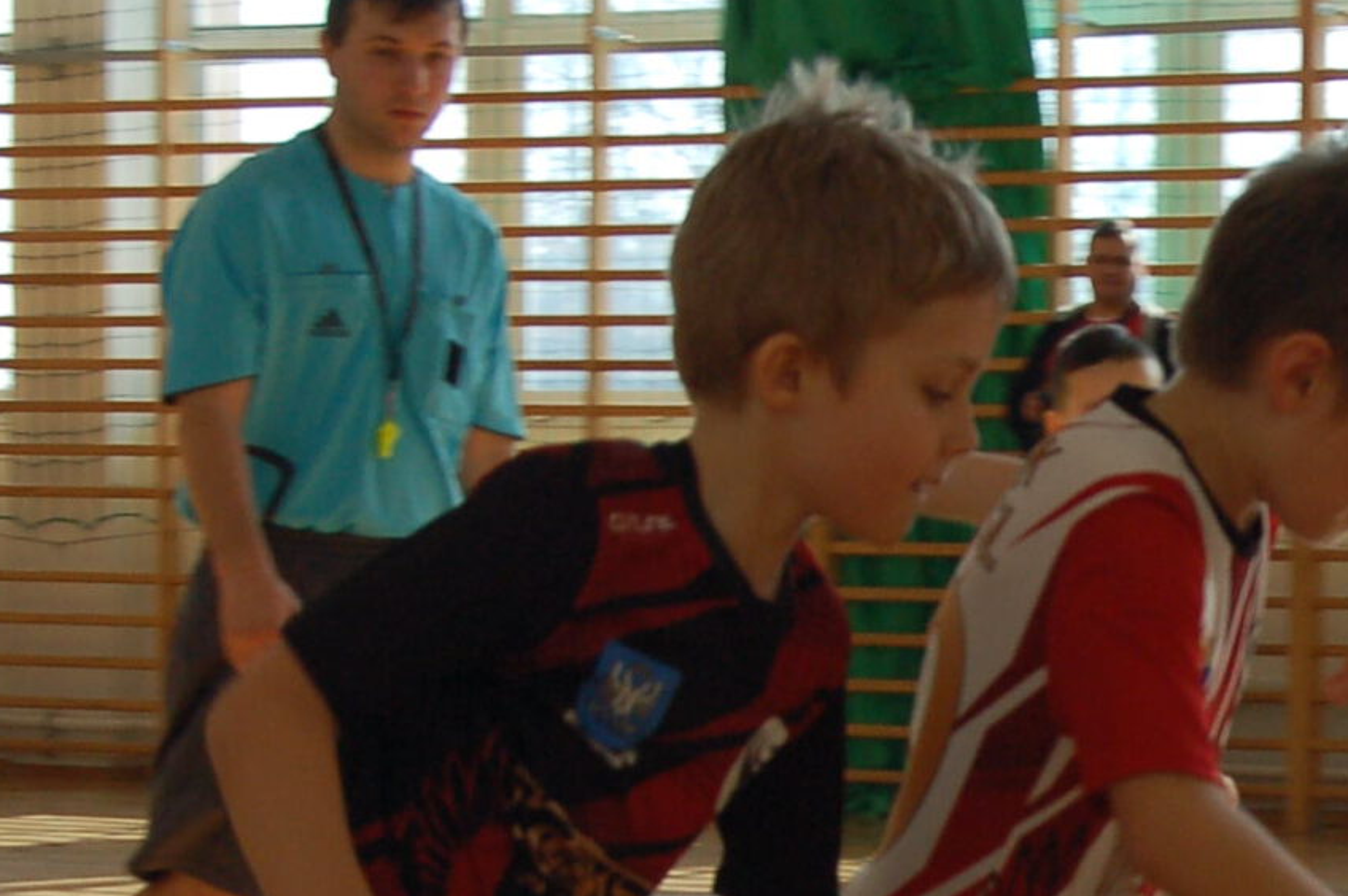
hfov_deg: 11.7
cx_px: 1612
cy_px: 982
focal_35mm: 172
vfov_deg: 7.9
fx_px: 6435
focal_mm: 38
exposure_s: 1/250
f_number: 10
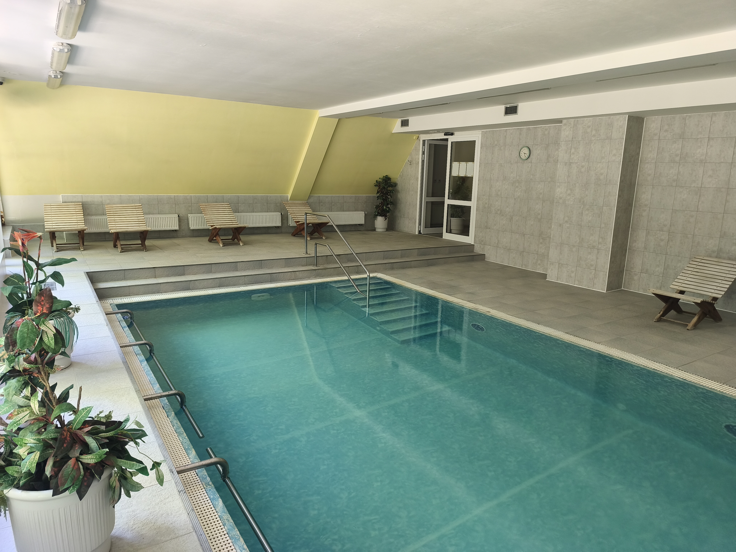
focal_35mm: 23
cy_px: 276
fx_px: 489
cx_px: 368
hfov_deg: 73.9
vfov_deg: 58.9
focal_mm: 6.14
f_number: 1.65
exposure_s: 1/50
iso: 640
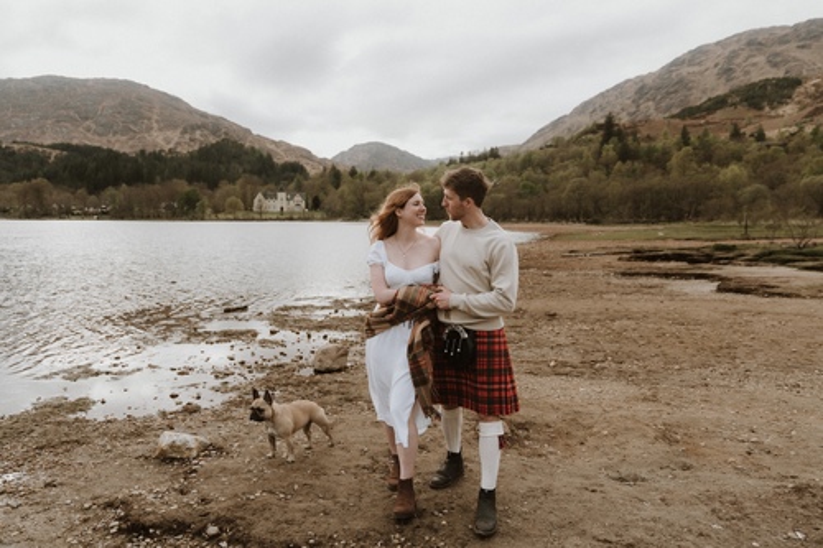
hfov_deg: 63.3
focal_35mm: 29
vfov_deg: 44.7
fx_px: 667
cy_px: 274
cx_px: 412
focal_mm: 29.2
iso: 100
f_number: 2.8
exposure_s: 1/320
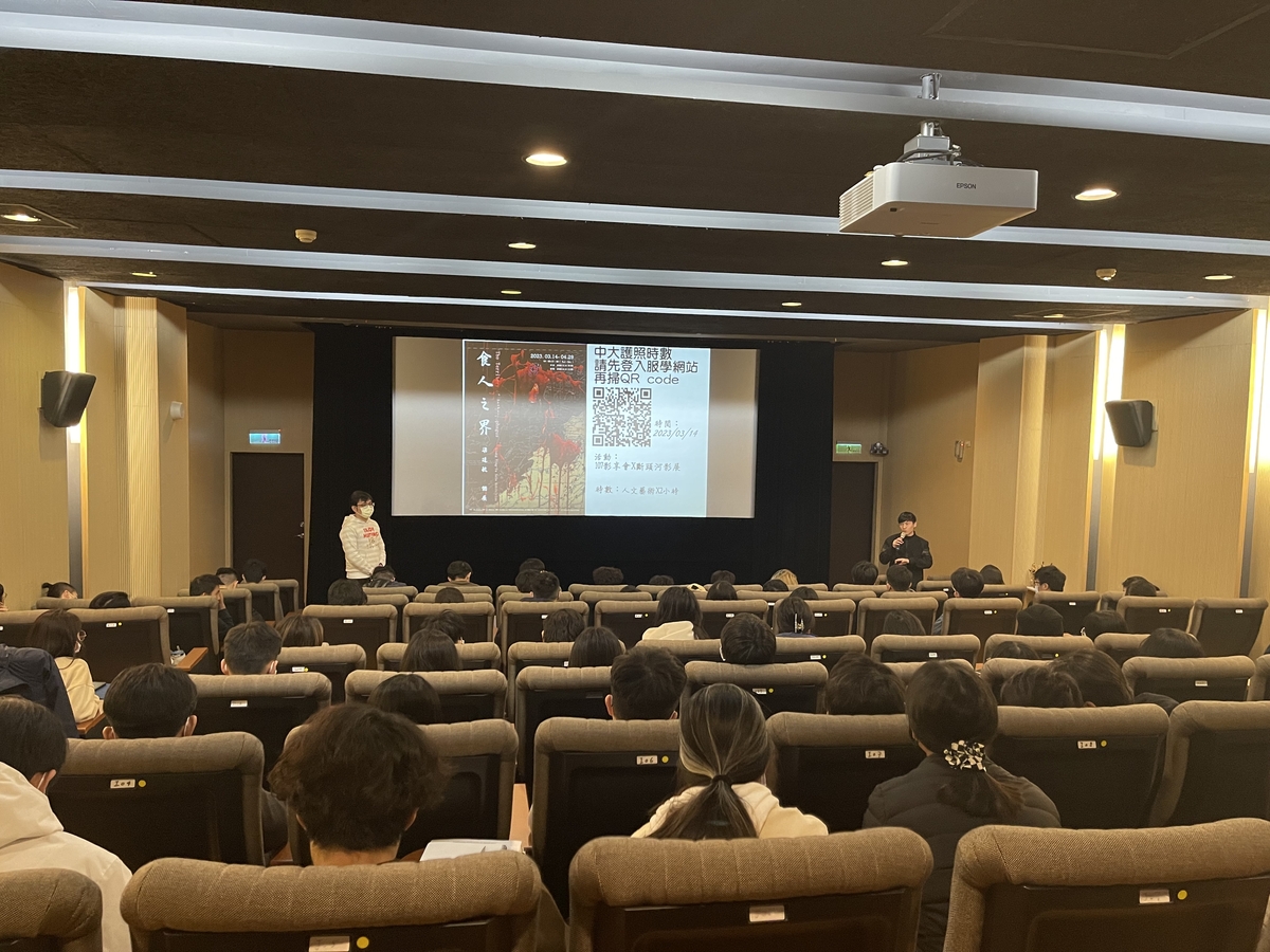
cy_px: 476
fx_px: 954
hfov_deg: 67.3
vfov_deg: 53.1
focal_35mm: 26
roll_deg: -1.6
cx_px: 635
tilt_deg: -5.4
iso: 500
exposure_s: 1/60
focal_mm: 5.1
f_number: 1.6
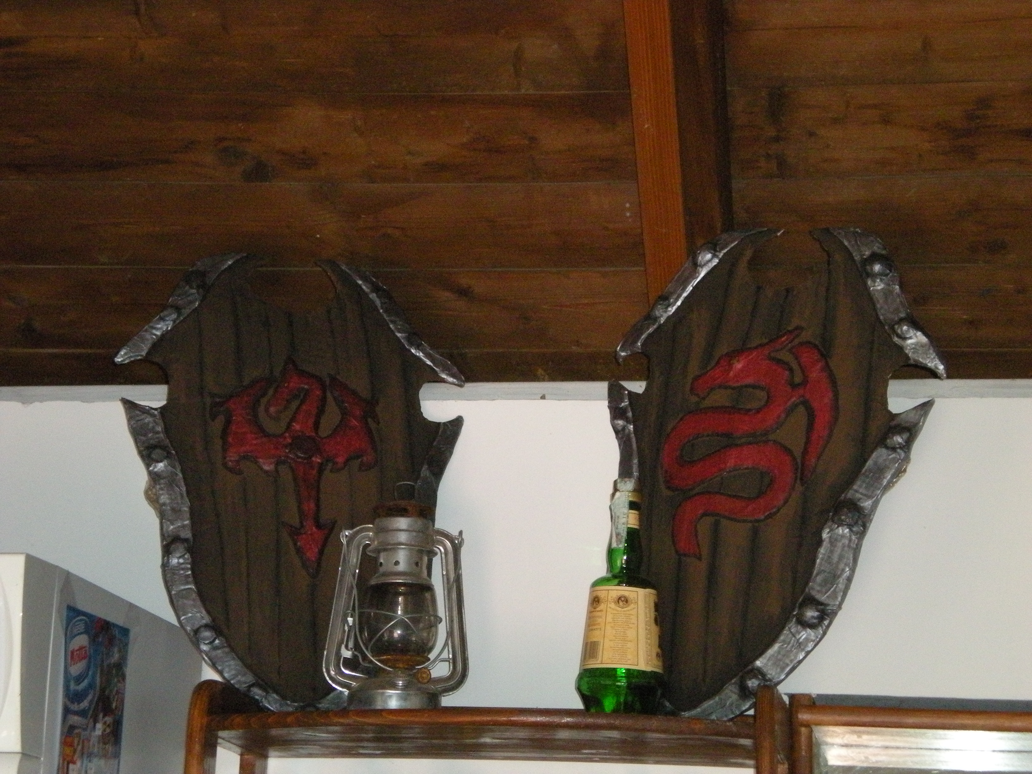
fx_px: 3130
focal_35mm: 105
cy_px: 387
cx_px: 516
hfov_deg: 18.7
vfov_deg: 14.1
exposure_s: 1/125
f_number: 5.7
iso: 568
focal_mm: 17.3
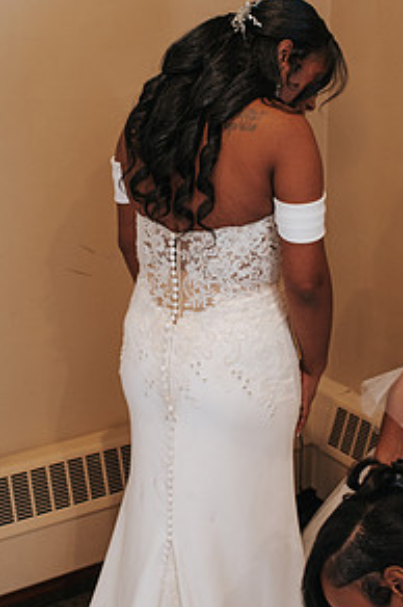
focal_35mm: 54
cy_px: 214
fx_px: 909
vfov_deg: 36.6
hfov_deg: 25.0
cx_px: 220
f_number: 3.2
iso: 1000
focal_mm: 35
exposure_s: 1/125
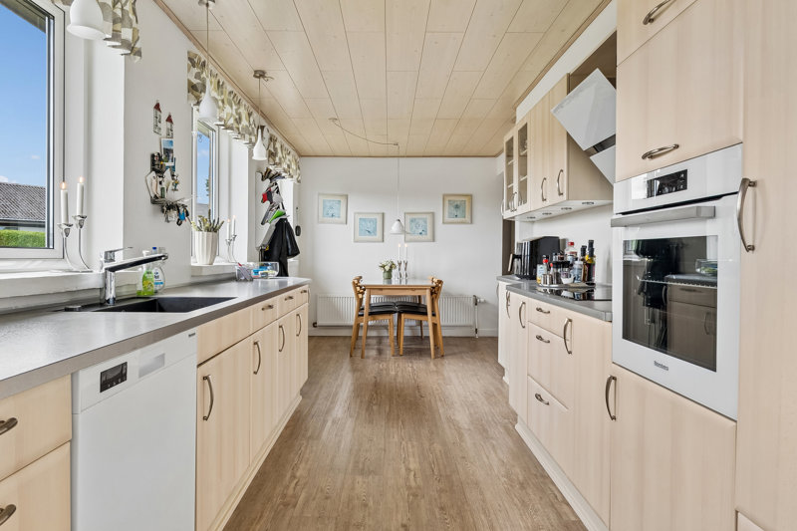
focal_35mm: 24
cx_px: 398
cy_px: 266
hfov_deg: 73.8
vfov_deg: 53.1
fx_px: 531
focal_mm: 16
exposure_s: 1/10
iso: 100
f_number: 8
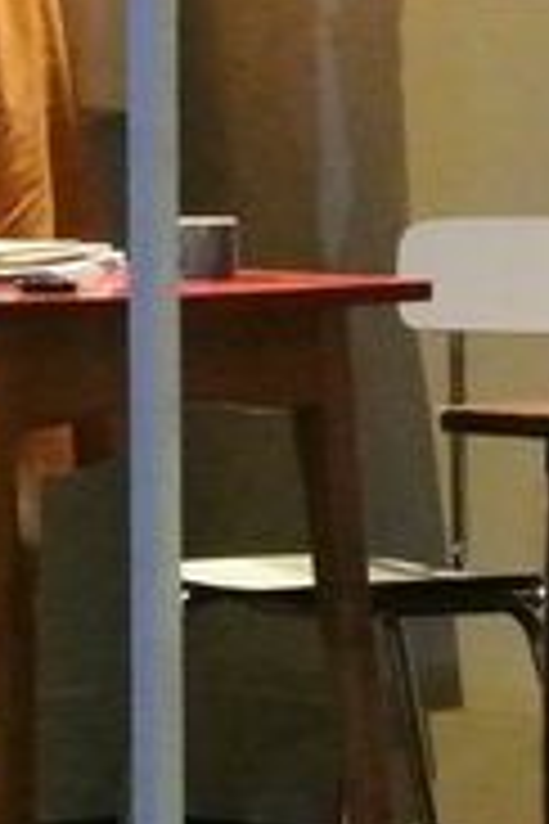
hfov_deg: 3.6
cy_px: -178
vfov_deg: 5.4
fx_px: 8623
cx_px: 585
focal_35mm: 377
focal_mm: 31.9
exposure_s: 1/125
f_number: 6.3
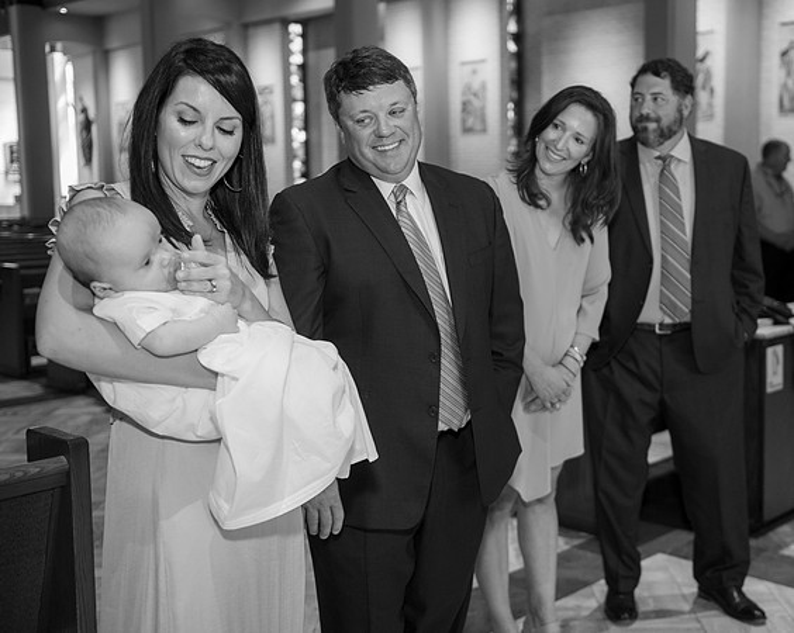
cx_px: 495
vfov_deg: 33.4
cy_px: 290
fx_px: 1057
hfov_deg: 40.9
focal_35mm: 45
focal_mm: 36
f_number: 2.8
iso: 1000
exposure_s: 1/100
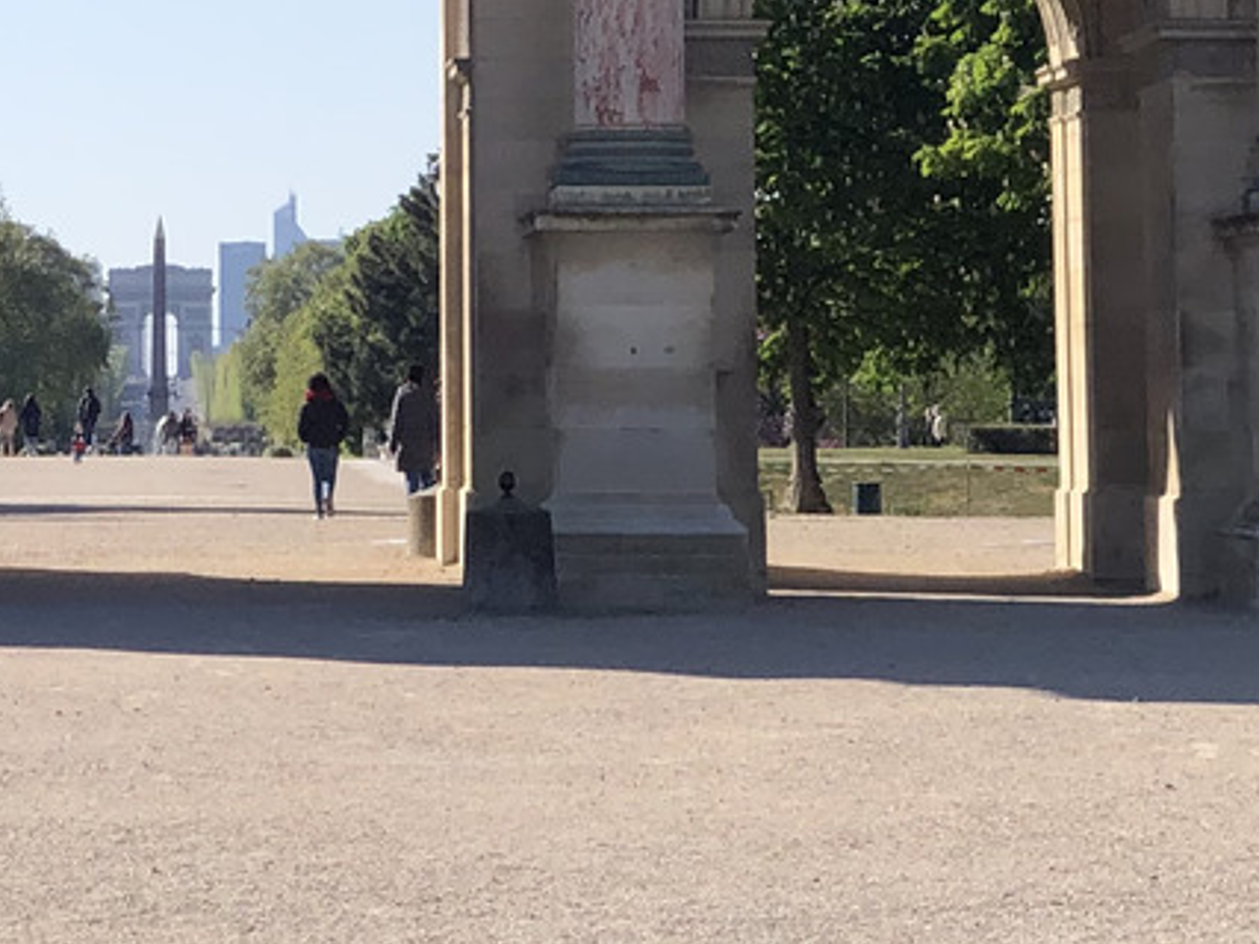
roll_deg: +0.7
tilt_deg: +8.9
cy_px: -637
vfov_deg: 7.4
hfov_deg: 10.1
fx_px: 7090
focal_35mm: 195
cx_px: 74
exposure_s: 1/1245
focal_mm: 6
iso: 16
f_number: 2.4
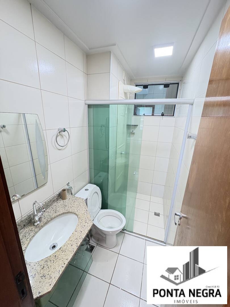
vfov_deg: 102.1
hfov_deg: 85.7
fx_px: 124
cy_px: 154
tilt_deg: -13.8
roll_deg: -2.1
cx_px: 115
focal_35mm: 14
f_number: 2.2
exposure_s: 1/60
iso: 400
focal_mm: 2.22
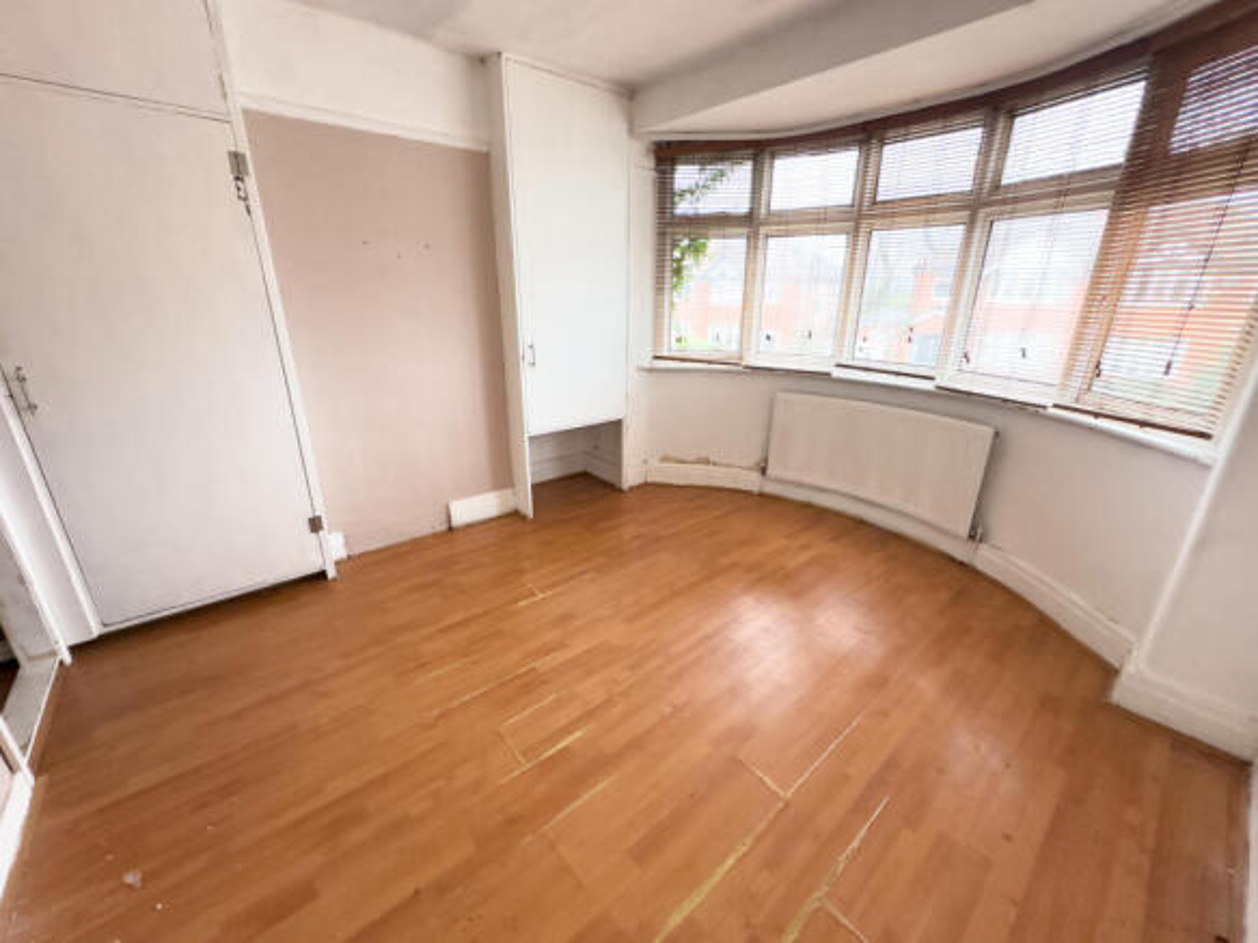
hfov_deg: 102.1
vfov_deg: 85.7
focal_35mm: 14
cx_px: 629
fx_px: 509
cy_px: 472
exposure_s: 1/75
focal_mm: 2.22
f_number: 2.2
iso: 320
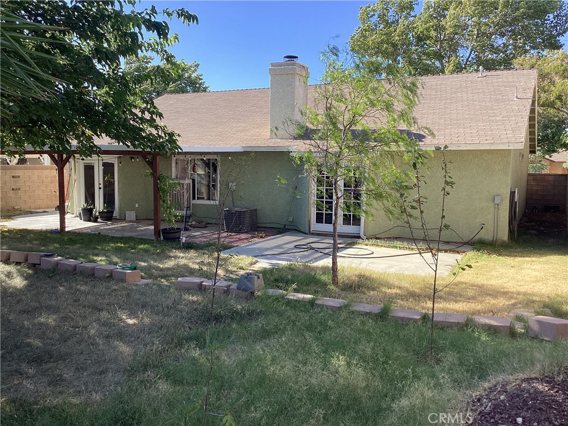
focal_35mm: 31
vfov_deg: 45.4
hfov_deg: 58.4
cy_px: 213
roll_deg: -0.8
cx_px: 284
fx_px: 509
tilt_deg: -5.9
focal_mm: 3.3
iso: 25
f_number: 2.4
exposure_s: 1/413
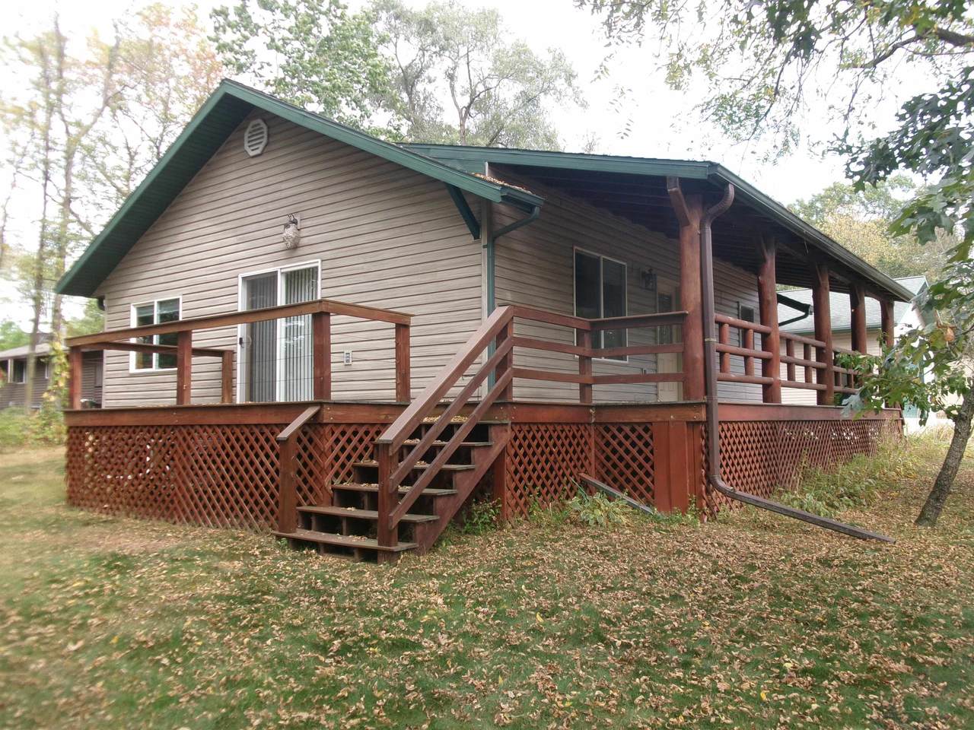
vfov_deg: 49.7
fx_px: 788
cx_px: 487
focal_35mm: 28
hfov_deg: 63.4
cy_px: 365
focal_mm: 5.1
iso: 100
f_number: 3.9
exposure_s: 1/105
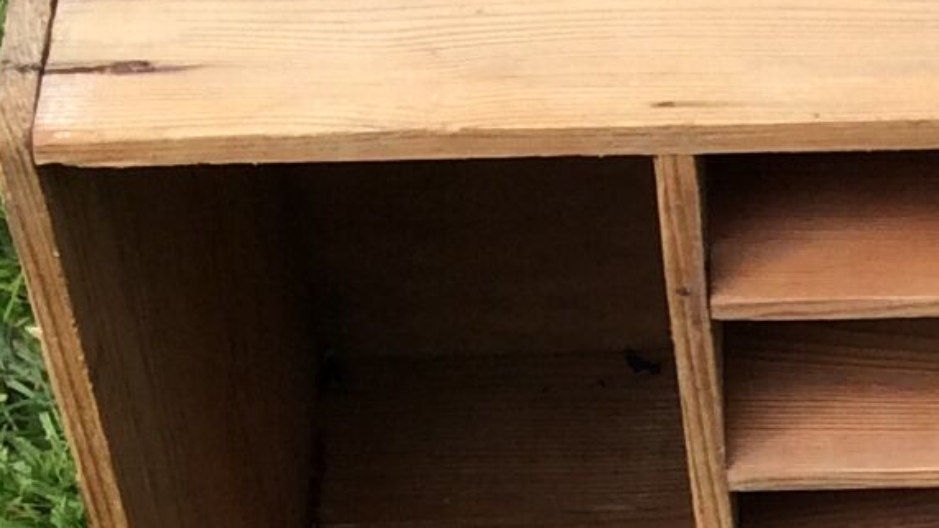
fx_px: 3933
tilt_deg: -48.7
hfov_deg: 12.9
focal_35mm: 158
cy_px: 730
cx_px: 1413
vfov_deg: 7.6
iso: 32
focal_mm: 3.3
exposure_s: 1/752
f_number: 2.4
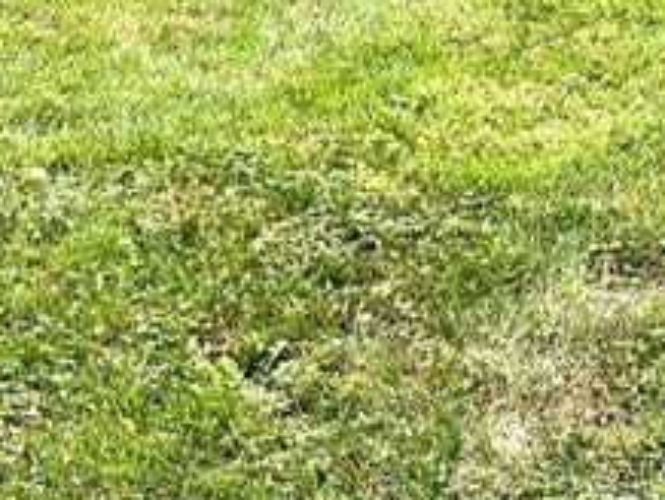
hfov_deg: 16.1
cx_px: 415
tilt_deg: -6.0
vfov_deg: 11.5
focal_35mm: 122
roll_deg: -0.2
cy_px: -320
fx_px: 2346
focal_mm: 4.25
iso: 32
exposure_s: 1/178
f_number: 1.8
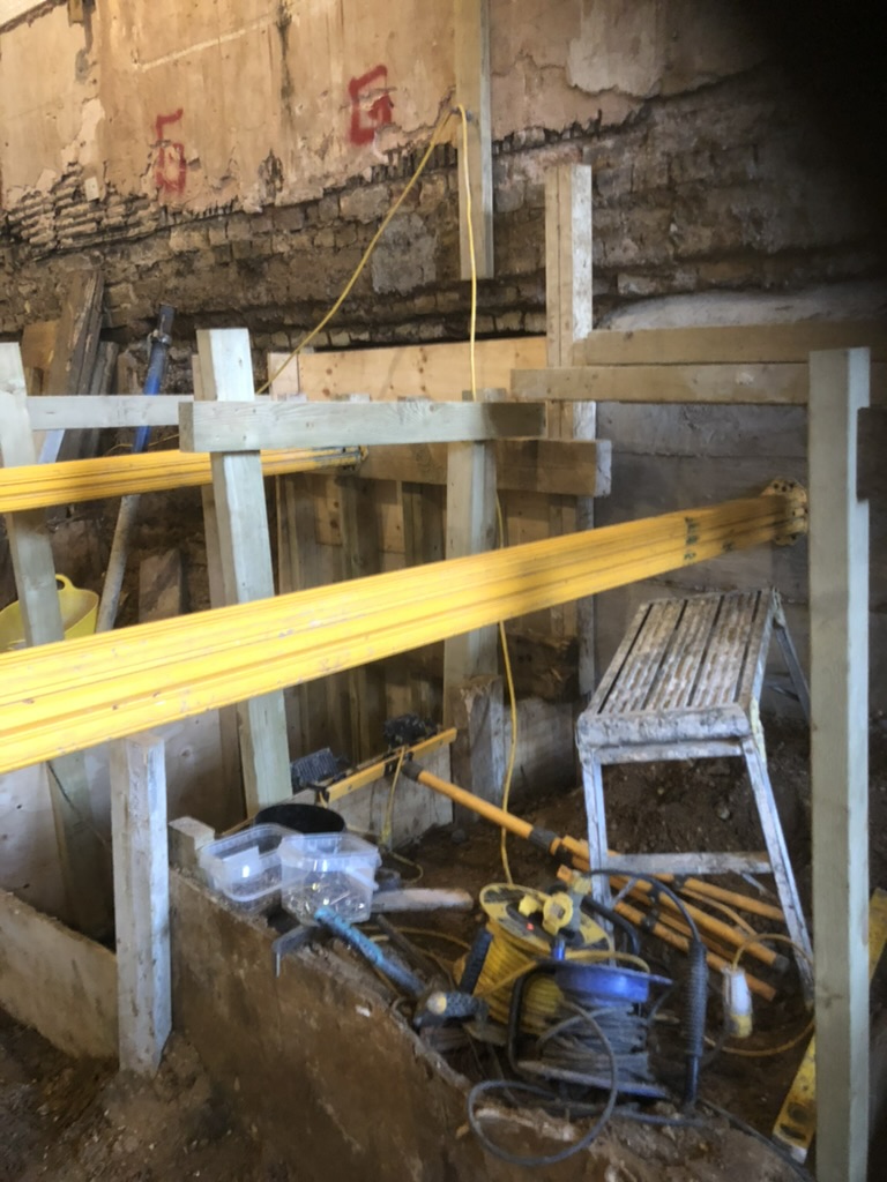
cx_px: 444
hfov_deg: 49.7
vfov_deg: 63.4
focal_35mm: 28
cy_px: 591
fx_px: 957
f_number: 1.8
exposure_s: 1/5
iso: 100
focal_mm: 3.99
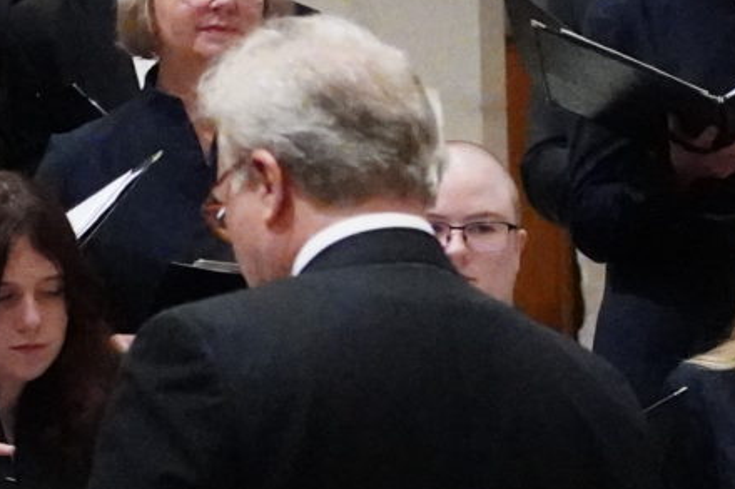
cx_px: 1104
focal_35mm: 477
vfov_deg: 2.9
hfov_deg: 4.3
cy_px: 189
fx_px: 9735
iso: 32000
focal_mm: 82
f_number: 4.5
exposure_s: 1/640
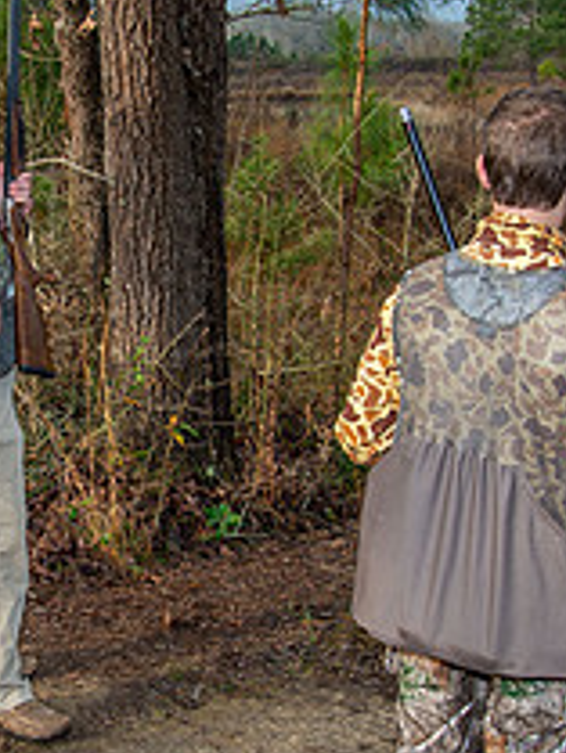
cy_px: 447
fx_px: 1394
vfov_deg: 30.2
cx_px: 76
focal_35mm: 64
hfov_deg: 22.5
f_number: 8
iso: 250
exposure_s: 1/250
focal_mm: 24
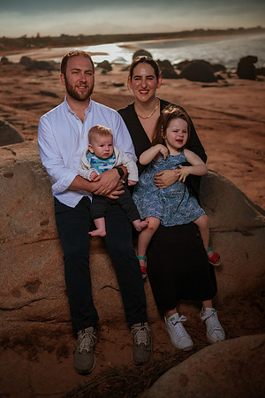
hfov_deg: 37.9
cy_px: 199
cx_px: 132
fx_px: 386
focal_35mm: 35
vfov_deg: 54.4
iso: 50
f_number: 2
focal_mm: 35
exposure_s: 1/8000
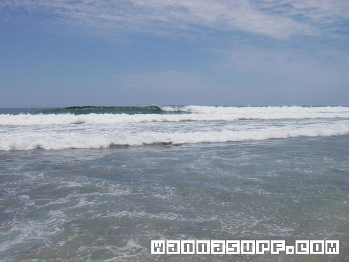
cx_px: 174
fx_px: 383
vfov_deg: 37.7
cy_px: 131
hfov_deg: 49.0
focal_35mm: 38
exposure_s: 1/500
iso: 50
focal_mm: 6.3
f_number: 6.6
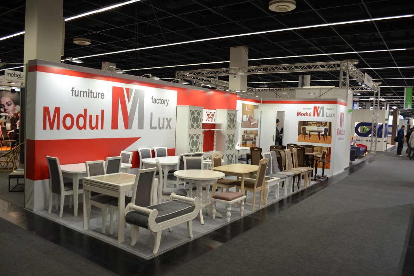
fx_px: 310
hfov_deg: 67.4
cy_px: 138
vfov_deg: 47.9
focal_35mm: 27
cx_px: 207
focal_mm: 18
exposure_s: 1/30
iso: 400
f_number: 3.5
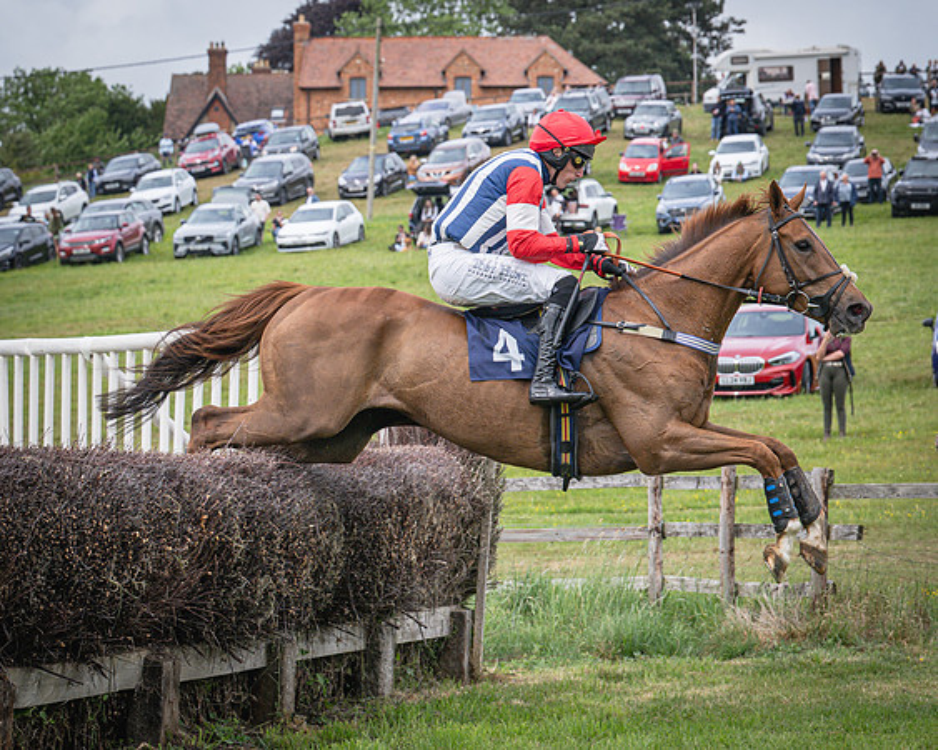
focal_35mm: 145
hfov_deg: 13.3
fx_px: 4020
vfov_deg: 10.7
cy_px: 398
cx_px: 552
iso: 400
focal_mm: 76
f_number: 5
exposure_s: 1/1600
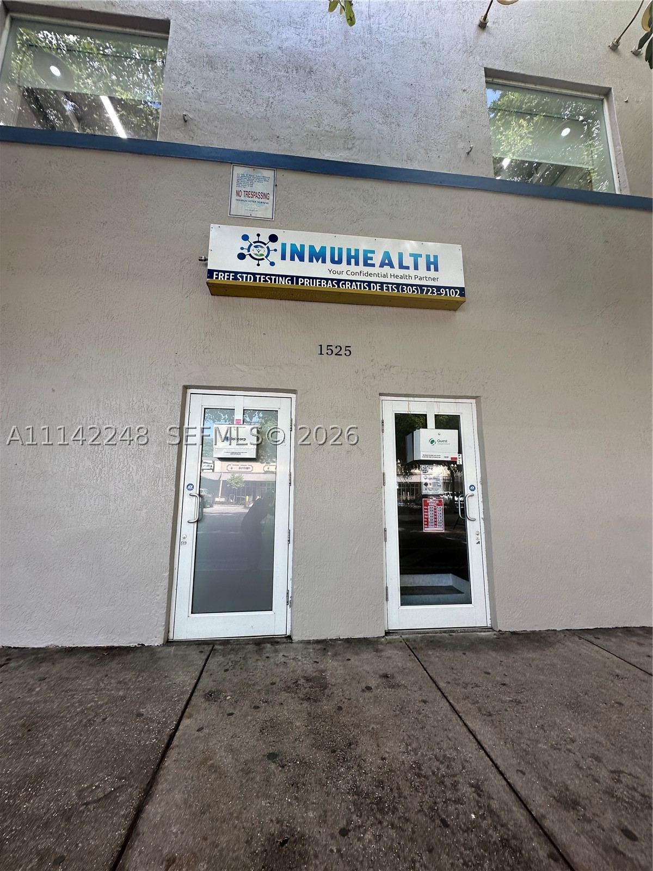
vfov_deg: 102.1
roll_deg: -1.5
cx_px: 326
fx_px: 352
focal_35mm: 14
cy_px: 436
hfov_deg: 85.7
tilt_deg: +10.6
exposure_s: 1/174
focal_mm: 2.22
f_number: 2.2
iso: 40
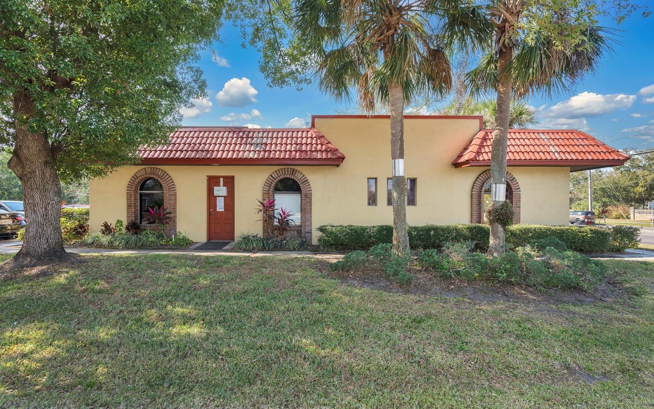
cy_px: 210
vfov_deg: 68.0
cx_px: 325
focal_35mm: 17
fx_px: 303
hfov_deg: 94.4
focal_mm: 16
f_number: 8
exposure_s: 1/50
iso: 100
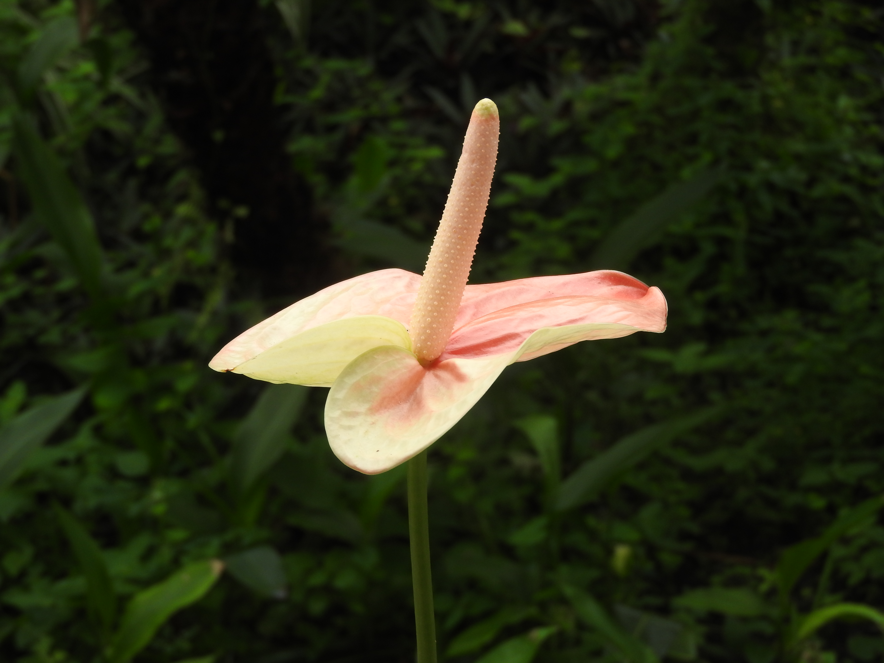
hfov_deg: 18.7
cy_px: 332
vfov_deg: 14.1
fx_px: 2681
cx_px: 442
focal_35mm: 105
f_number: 4.8
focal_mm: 18.8
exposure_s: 1/125
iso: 100
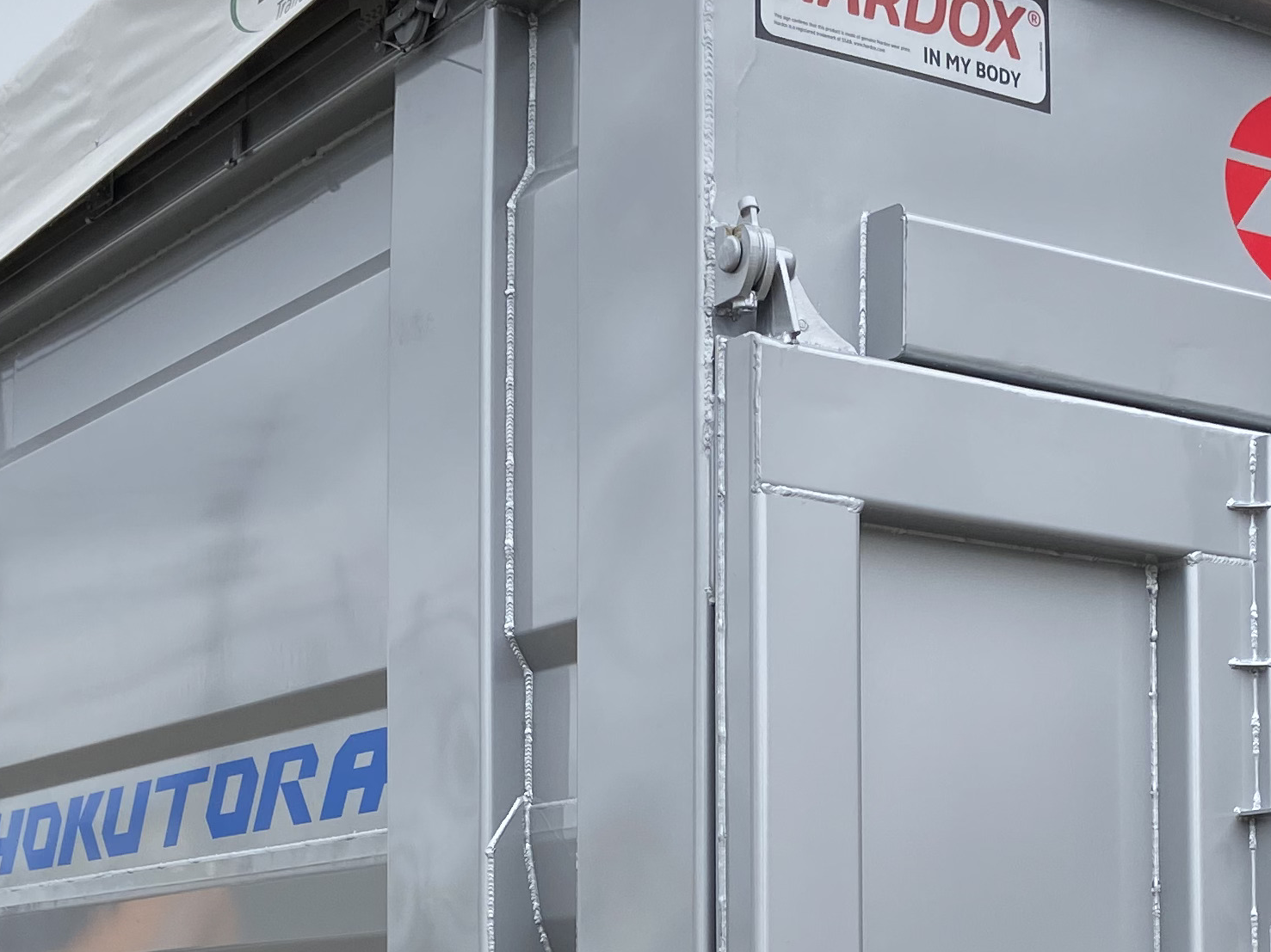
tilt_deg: +7.0
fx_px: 2606
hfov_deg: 27.4
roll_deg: +0.6
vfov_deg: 20.2
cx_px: 677
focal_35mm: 71
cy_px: 891
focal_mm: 4.25
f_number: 1.8
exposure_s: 1/600
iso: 32
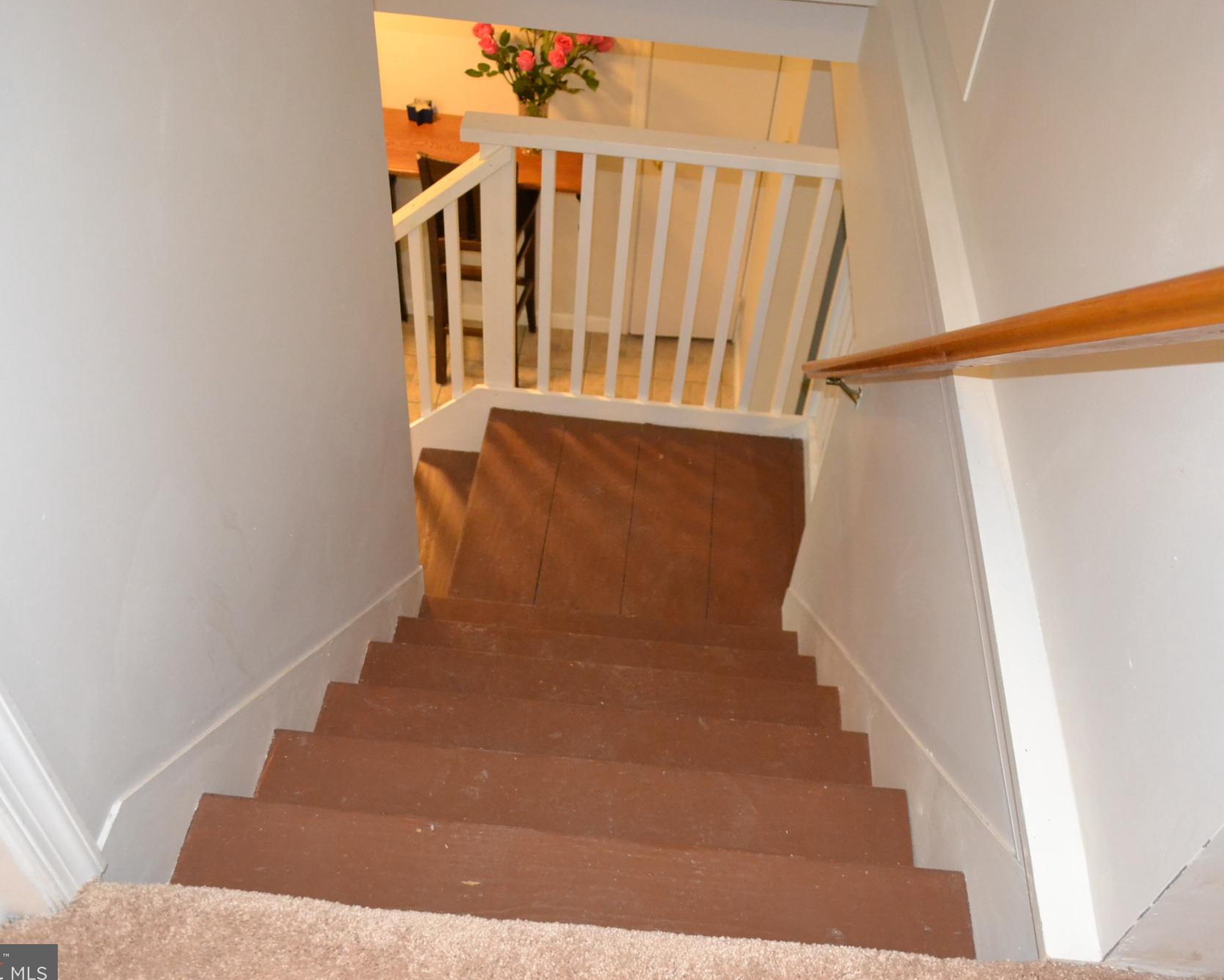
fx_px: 1123
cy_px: 498
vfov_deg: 47.1
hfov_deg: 57.2
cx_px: 644
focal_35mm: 31
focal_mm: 18
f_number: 3.5
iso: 3200
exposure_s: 1/60
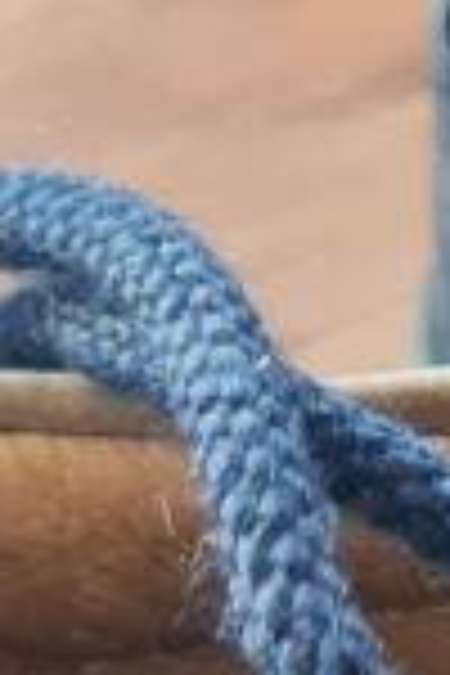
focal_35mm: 180
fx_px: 3375
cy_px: 1035
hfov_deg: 7.1
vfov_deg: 11.0
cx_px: 1134
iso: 640
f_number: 1.8
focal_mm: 5.4
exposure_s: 1/50
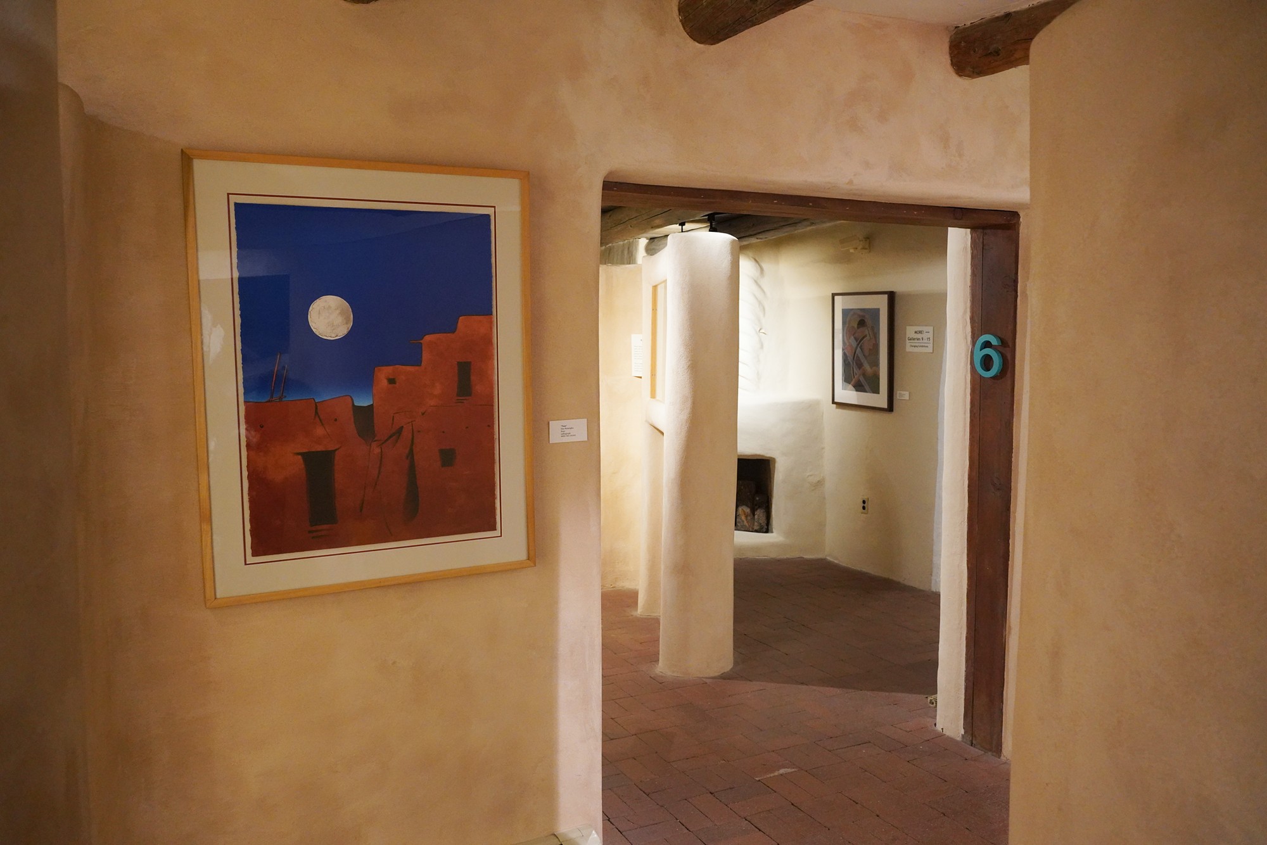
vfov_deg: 46.4
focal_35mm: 28
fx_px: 986
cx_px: 634
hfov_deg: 65.5
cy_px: 422
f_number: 5.6
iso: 6400
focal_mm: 28
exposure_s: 1/100
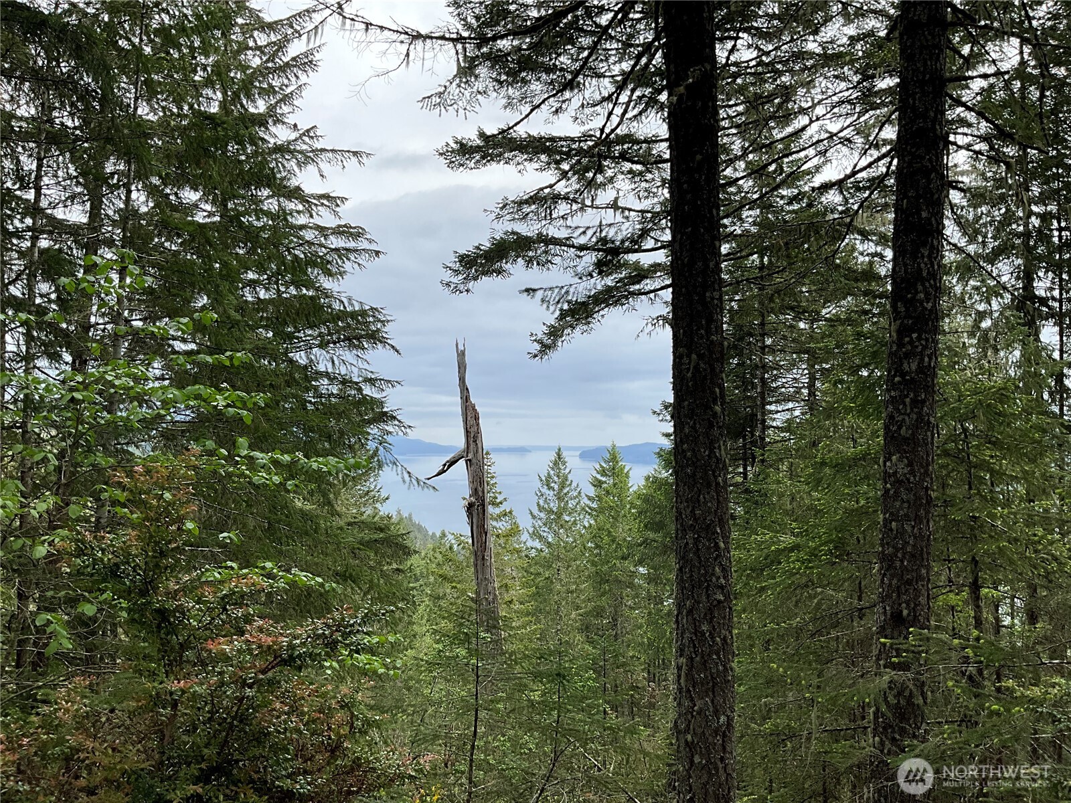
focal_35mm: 29
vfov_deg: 48.2
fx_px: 897
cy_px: 402
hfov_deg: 61.7
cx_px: 536
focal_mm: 3
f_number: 1.8
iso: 25
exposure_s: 1/855
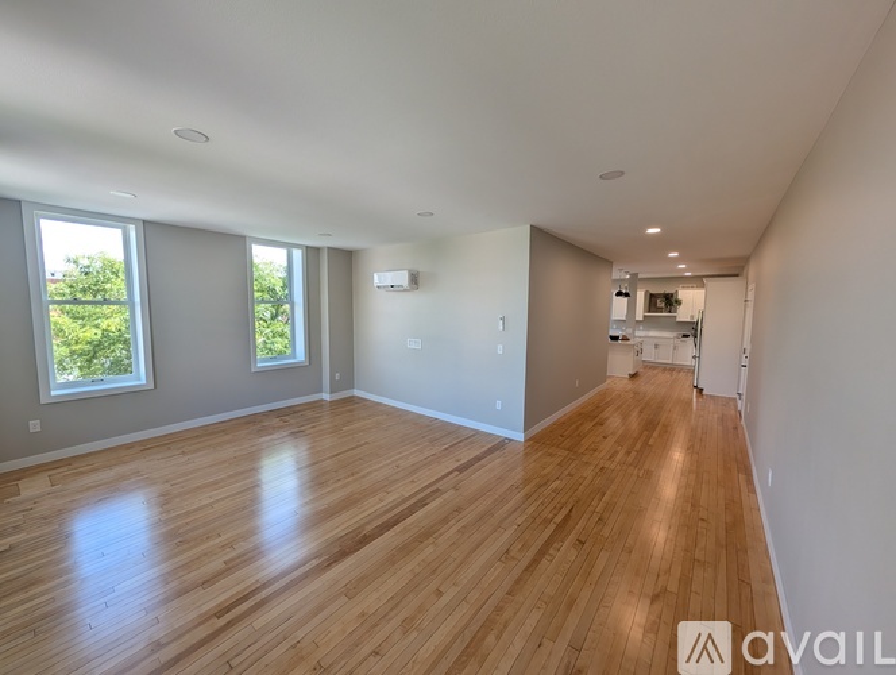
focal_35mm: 12
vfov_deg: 94.6
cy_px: 338
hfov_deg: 110.5
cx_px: 448
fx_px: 311
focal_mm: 2.02
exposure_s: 1/197
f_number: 1.7
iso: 64
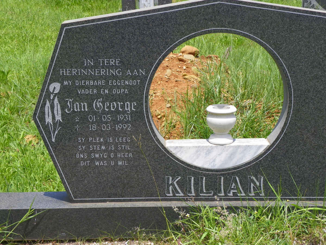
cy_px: 122
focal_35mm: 71
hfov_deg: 27.4
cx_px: 163
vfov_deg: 20.7
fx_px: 669
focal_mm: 12.6
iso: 64
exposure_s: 1/200
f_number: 5
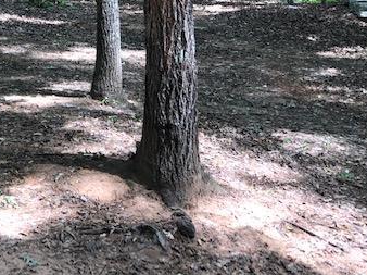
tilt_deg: -1.6
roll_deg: -0.5
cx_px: 53
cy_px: 16
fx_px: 1144
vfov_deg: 13.5
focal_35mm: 108
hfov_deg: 18.0
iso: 20
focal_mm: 6.6
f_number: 2.8
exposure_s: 1/43
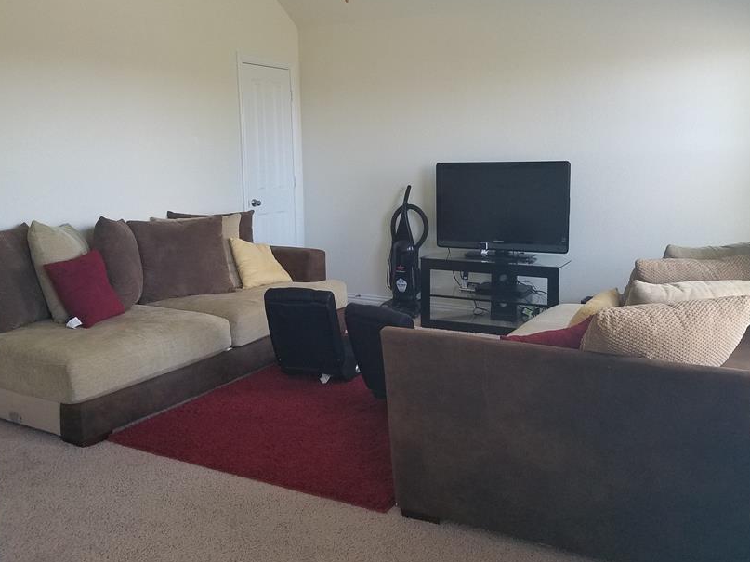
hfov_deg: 55.3
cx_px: 392
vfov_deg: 42.7
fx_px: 715
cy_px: 226
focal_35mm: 33
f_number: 1.7
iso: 200
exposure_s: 1/60
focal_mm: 4.2
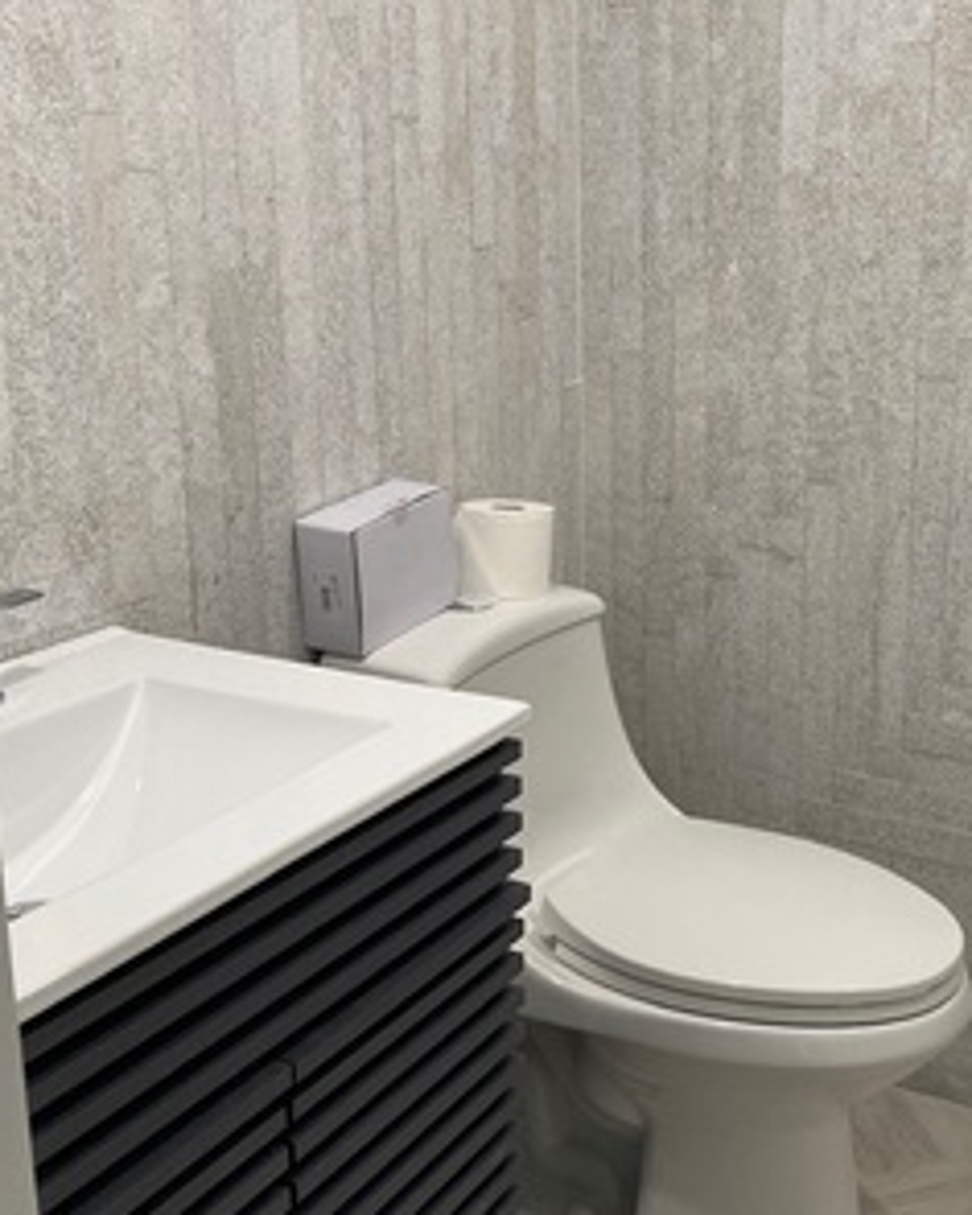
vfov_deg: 42.8
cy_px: 535
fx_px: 1546
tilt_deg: -13.7
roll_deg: -1.1
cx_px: 719
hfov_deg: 34.2
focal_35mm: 43
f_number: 1.8
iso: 100
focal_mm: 4.25
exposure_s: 1/120
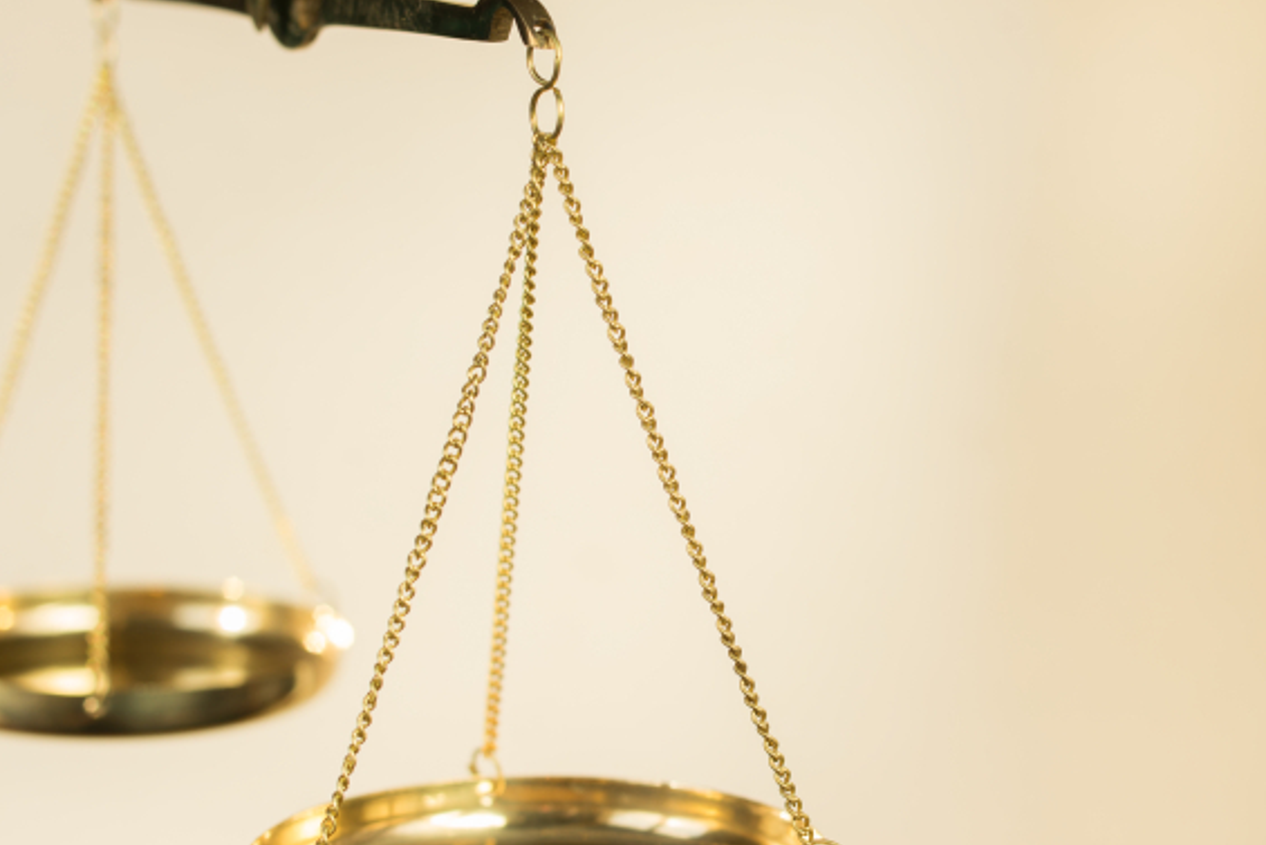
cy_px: 475
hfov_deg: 27.0
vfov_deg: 18.2
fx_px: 2638
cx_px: 733
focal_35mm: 75
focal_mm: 50
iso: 100
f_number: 5.6
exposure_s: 1/200
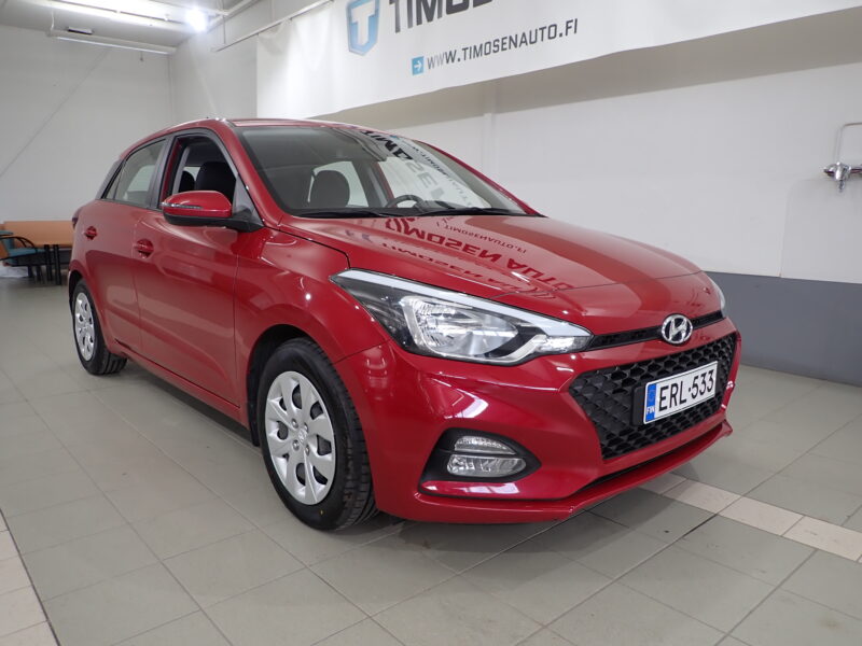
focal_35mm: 25
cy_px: 323
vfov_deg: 54.9
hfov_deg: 69.4
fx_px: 623
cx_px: 431
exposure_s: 1/60
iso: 100
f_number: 2
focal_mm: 4.5
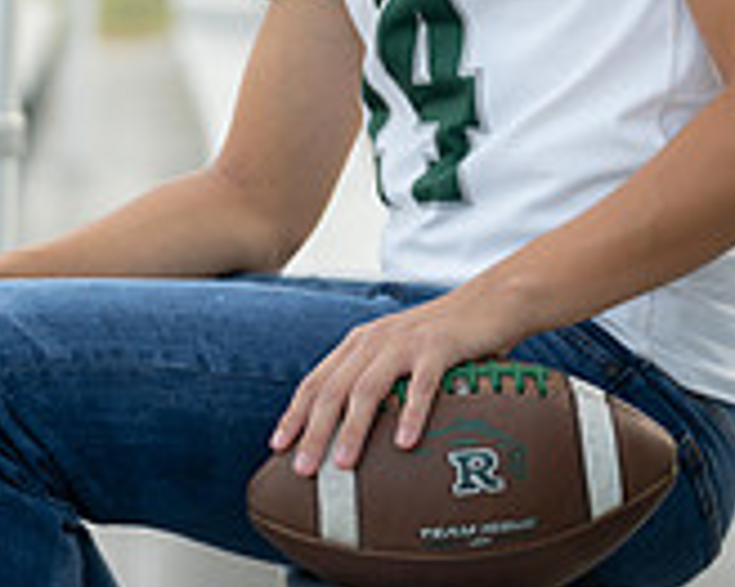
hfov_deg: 5.9
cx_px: 397
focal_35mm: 328
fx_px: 7131
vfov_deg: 4.7
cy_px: -206
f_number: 2.8
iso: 125
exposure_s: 1/400
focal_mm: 95
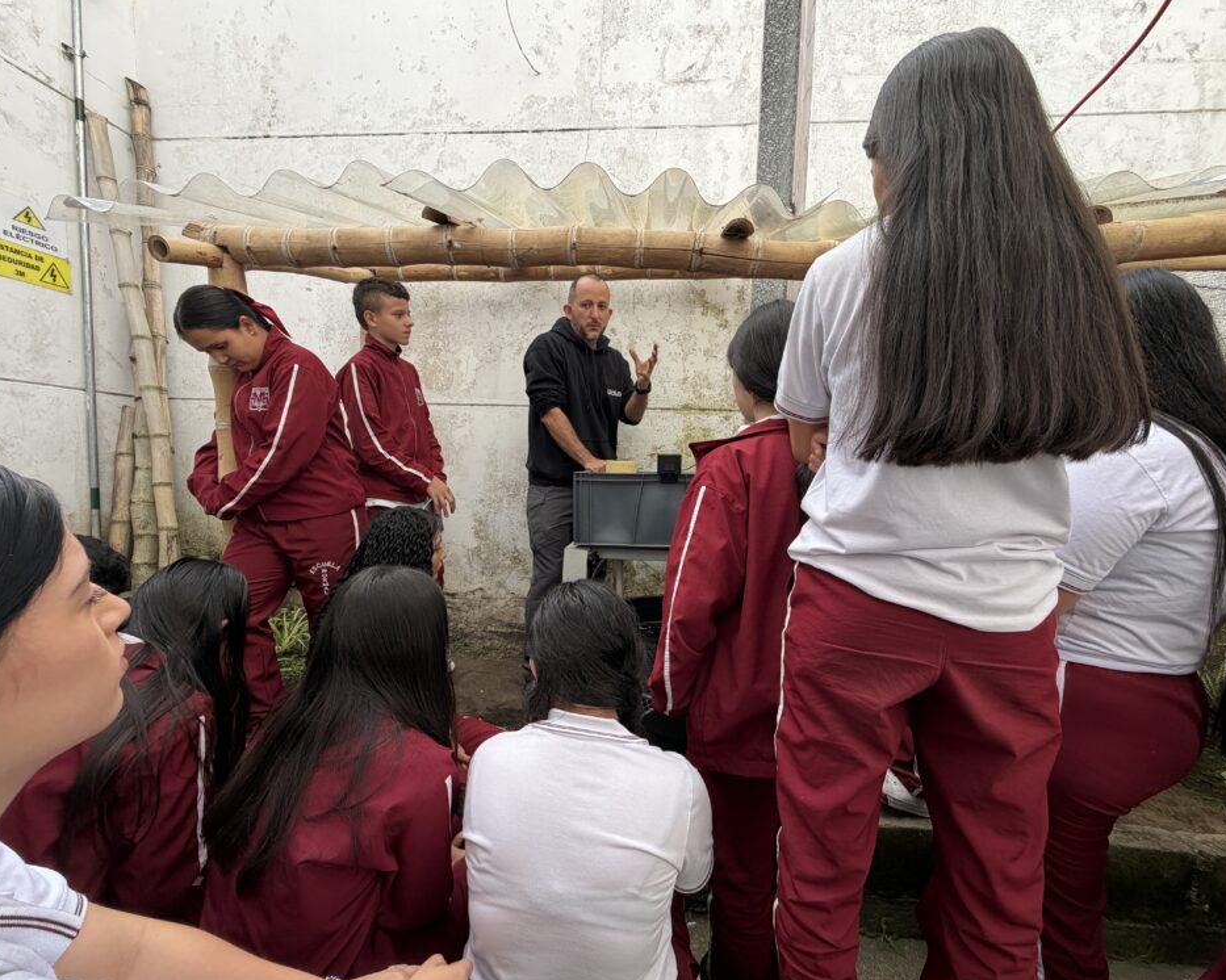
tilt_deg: -3.2
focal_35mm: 15
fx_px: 544
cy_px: 501
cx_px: 623
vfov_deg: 84.0
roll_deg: -0.2
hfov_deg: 96.8
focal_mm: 2.22
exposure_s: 1/465
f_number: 2.2
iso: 64
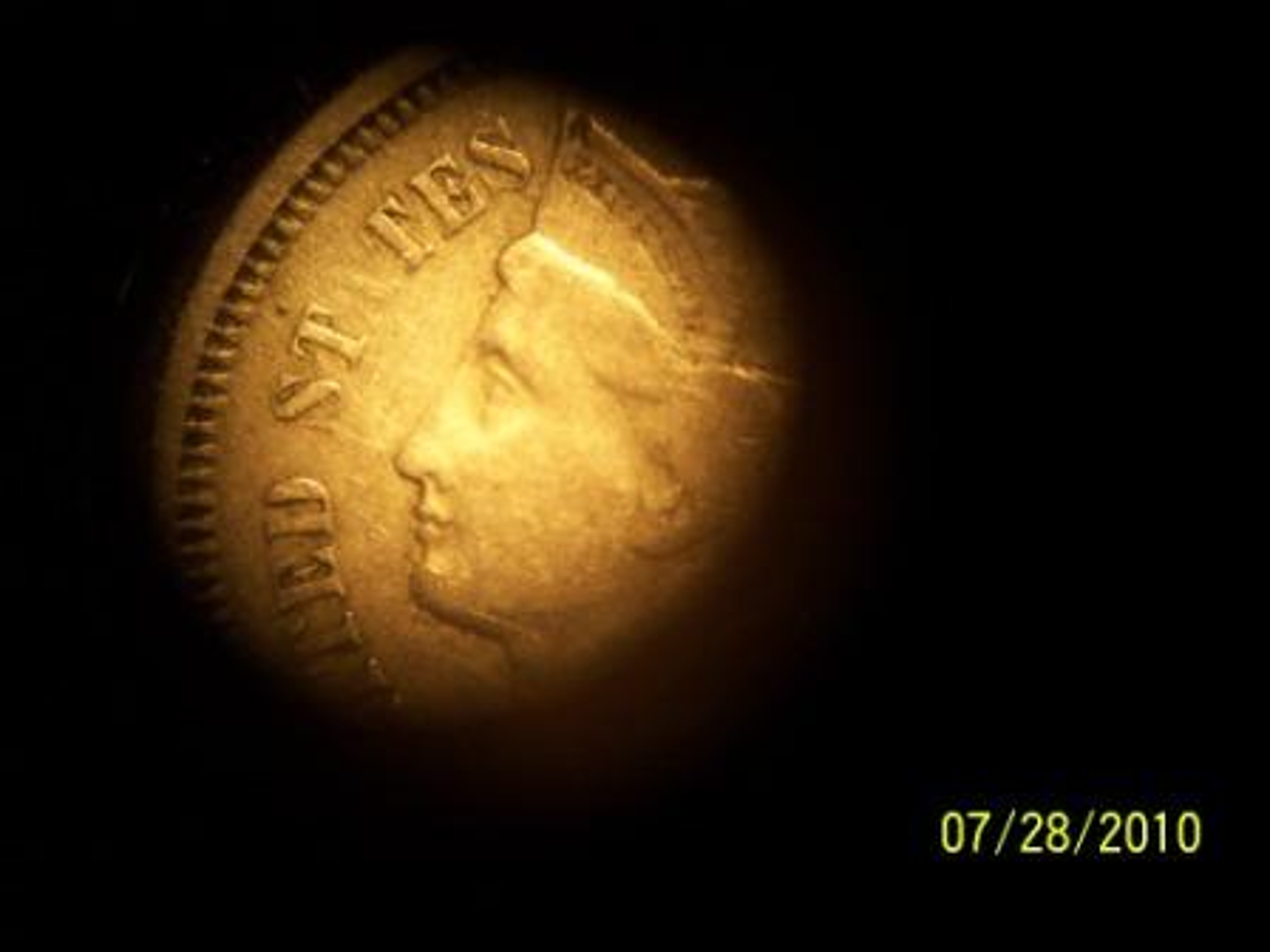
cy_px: 476
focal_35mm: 36
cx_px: 635
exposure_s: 1/60
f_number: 2.8
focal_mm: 5.6
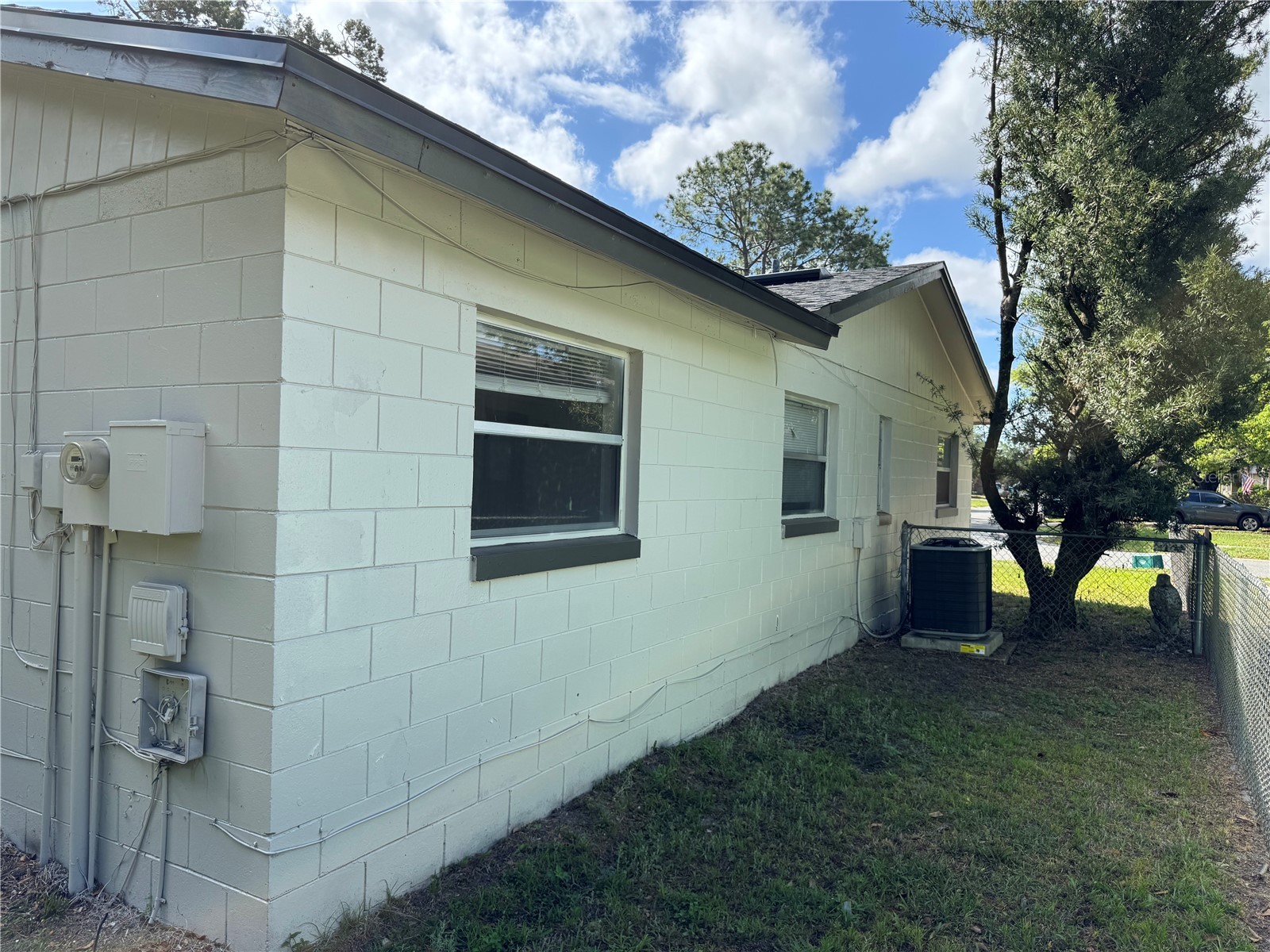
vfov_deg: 56.8
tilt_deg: -0.4
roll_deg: -1.4
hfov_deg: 71.6
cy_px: 476
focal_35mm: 24
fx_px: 881
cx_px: 635
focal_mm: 6.76
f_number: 1.78
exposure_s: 1/1678
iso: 80
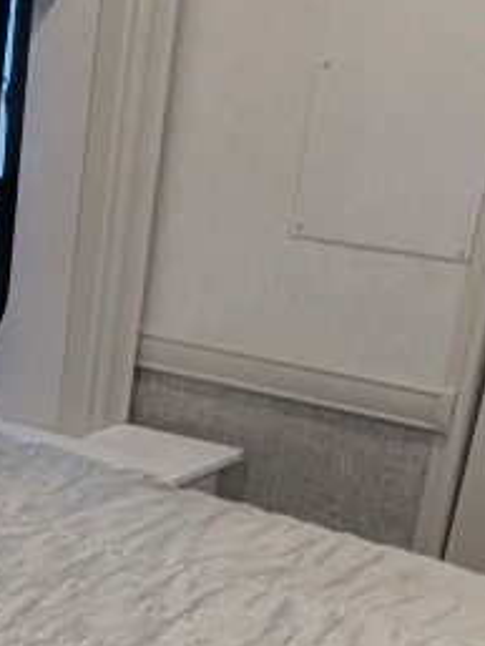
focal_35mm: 87
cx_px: -315
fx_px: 1624
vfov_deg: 20.7
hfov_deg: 15.2
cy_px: 809
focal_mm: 2.35
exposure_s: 1/60
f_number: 2.2
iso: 248
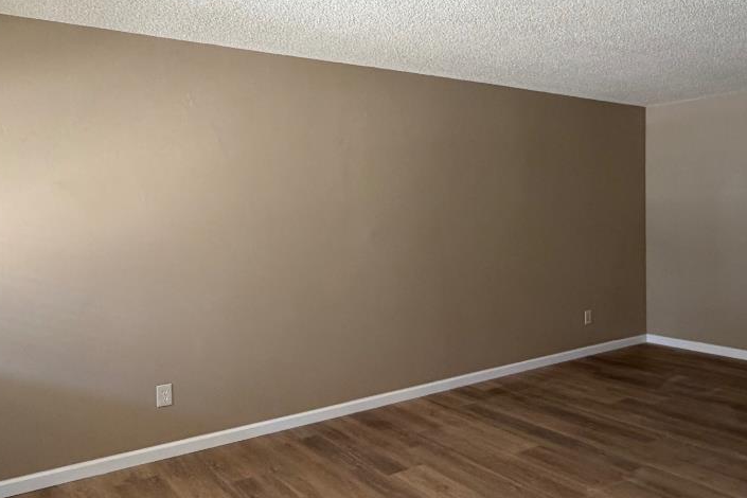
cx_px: 492
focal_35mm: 31
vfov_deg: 42.3
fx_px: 643
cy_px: 246
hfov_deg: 59.0
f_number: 2.2
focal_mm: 2.22
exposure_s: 1/60
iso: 250
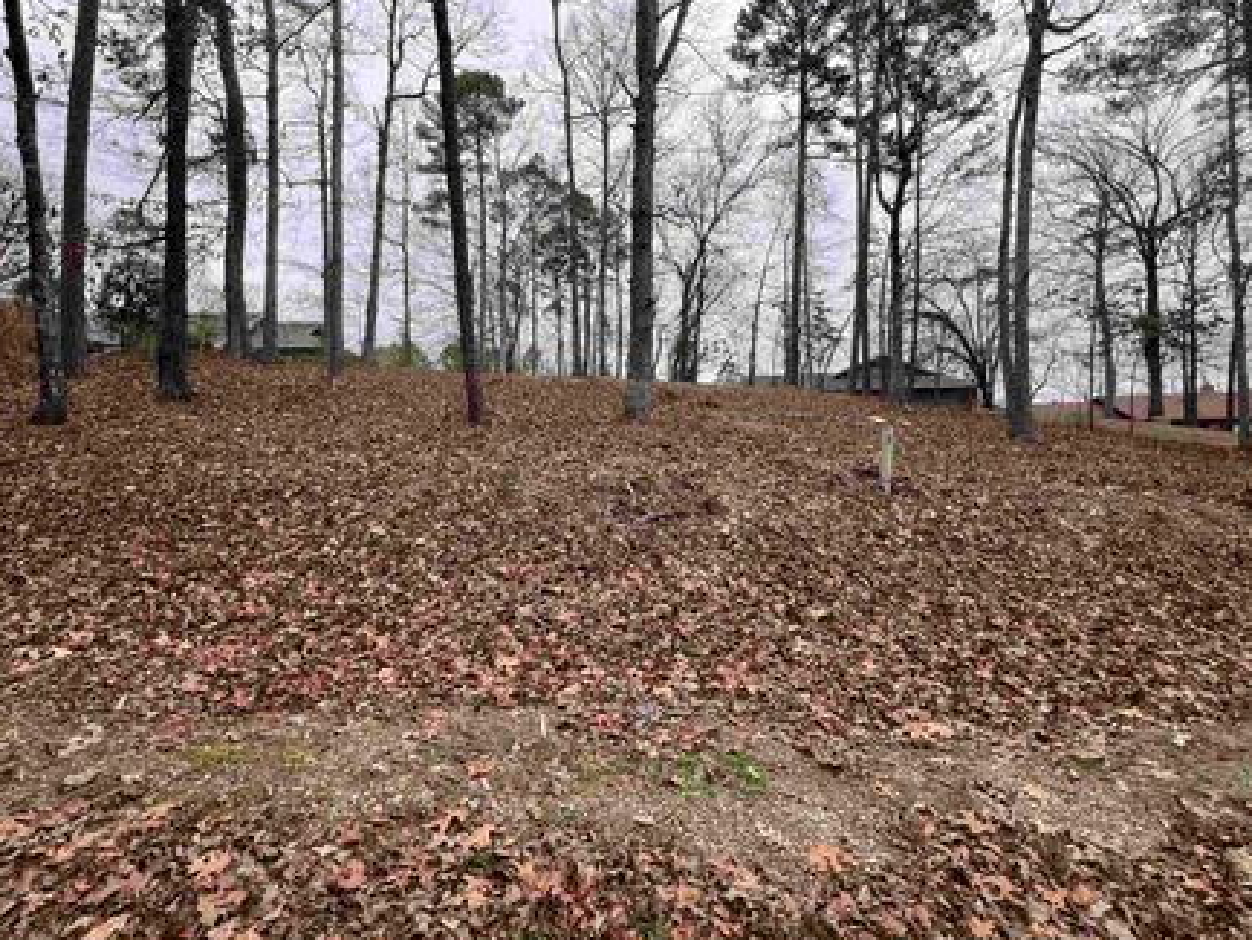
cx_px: 625
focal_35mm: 15
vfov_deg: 81.4
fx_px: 543
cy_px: 415
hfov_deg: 98.2
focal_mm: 1.57
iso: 32
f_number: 1.8
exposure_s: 1/339
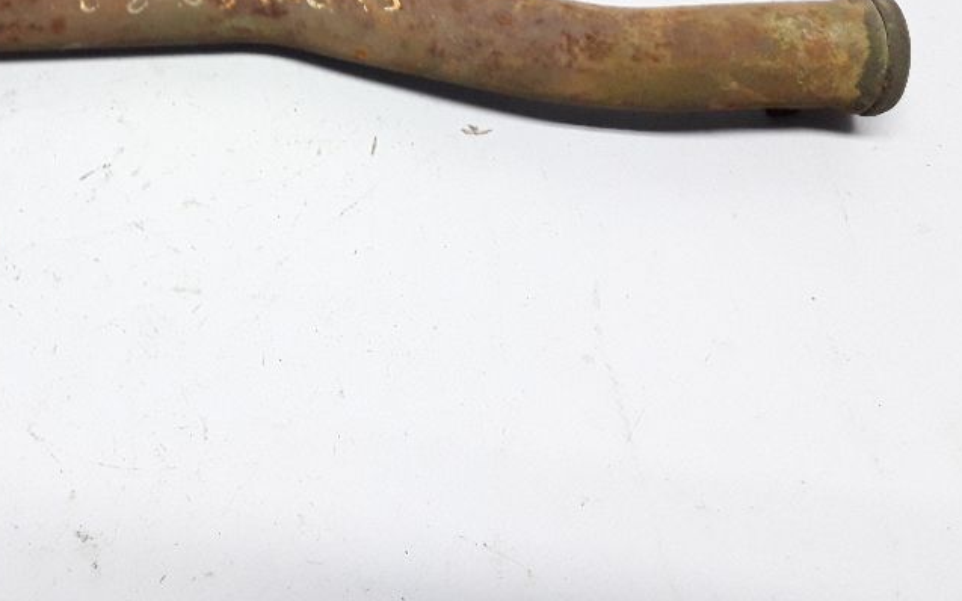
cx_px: 198
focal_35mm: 46
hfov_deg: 41.7
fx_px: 1206
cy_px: 57
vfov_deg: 27.0
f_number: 1.9
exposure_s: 1/25
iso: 200
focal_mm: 3.6
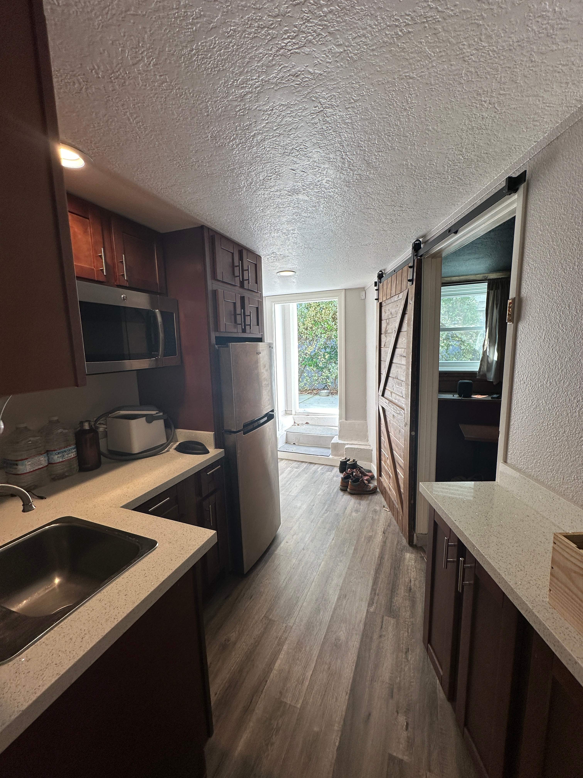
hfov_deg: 85.7
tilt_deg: -6.4
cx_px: 292
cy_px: 389
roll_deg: +1.4
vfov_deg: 102.1
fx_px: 314
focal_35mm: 14
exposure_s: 1/120
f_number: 2.2
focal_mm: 2.22
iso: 64
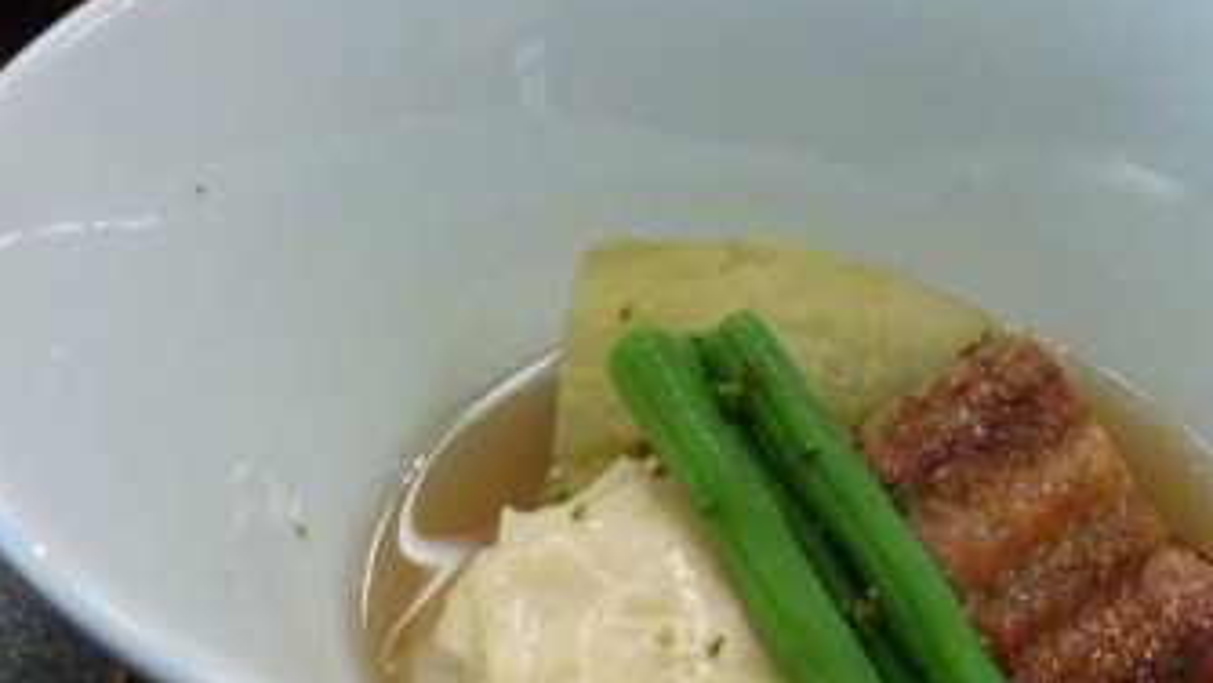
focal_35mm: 49
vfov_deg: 24.1
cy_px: 545
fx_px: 1576
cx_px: 850
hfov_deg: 41.3
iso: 400
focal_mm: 4.3
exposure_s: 1/13
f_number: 3.3
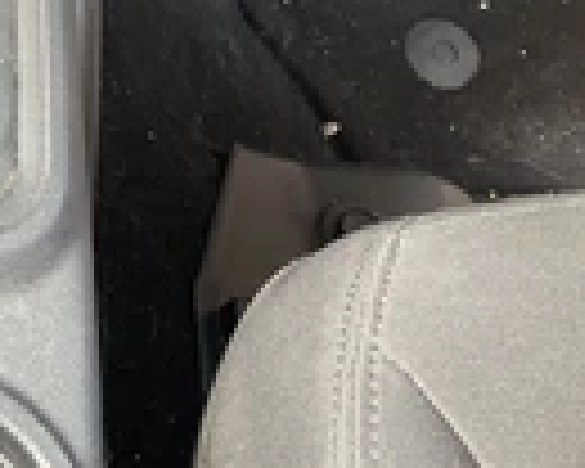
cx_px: -252
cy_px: -176
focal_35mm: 87
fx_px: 1506
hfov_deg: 19.6
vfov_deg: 16.5
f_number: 1.8
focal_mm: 3
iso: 64
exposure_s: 1/67
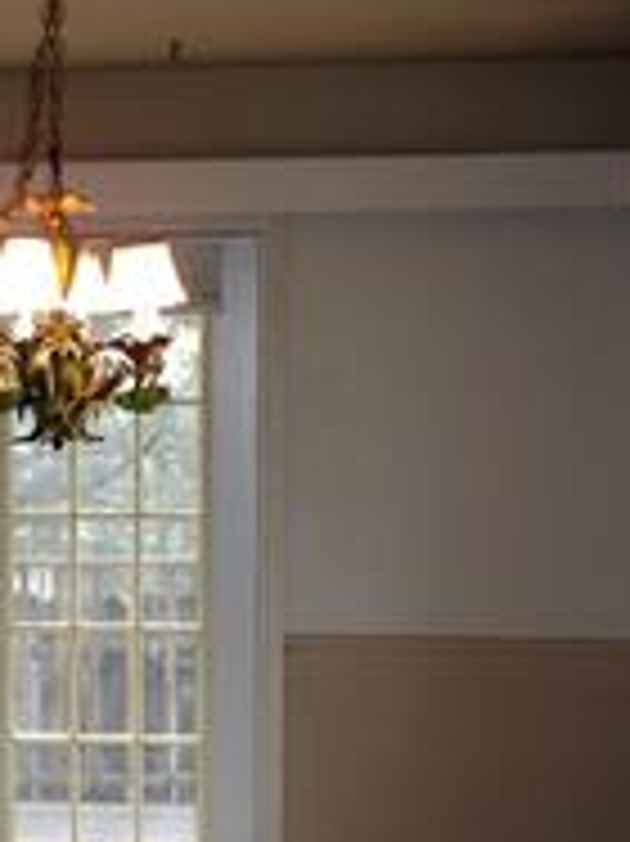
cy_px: 572
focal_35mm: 95
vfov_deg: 20.6
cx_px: -22
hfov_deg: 15.2
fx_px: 2308
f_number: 3.5
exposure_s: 1/62.7
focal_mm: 6.6
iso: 148
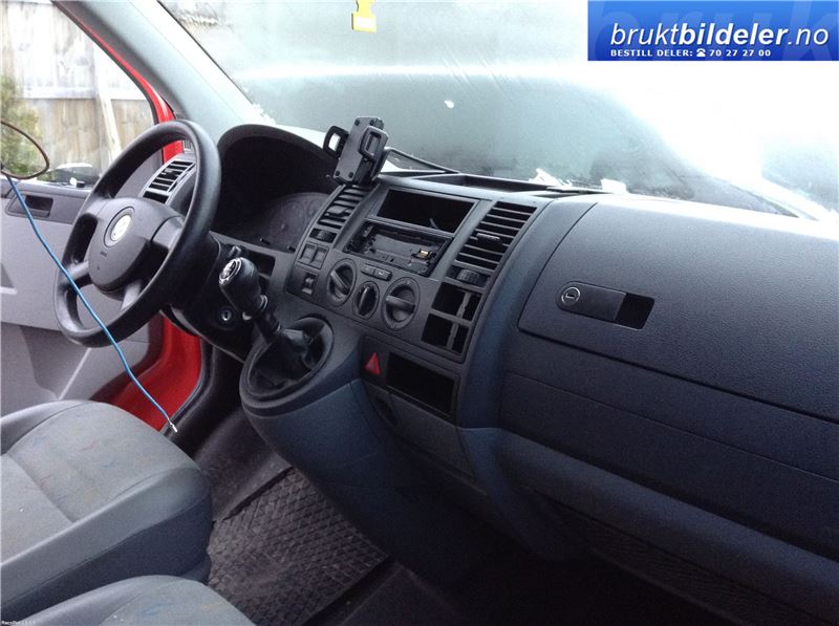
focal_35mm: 33
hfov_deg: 55.4
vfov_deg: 42.8
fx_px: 798
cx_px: 420
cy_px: 313
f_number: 2.4
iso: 200
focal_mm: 3.3
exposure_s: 1/24
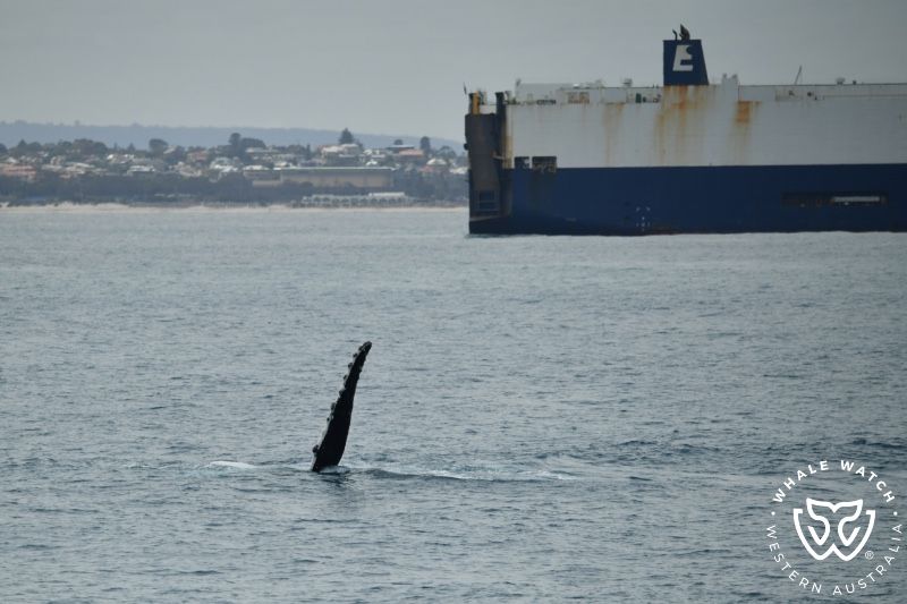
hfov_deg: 4.6
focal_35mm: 450
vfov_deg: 3.1
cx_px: 454
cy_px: 302
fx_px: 11334
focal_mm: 450
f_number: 6
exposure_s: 1/8000
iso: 720
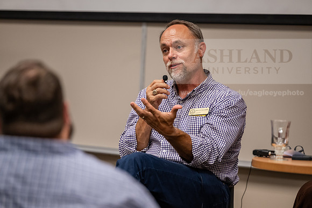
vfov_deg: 7.6
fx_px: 1560
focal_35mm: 180
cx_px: 156
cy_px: 104
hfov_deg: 11.4
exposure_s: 1/200
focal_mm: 180
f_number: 2.8
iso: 1600
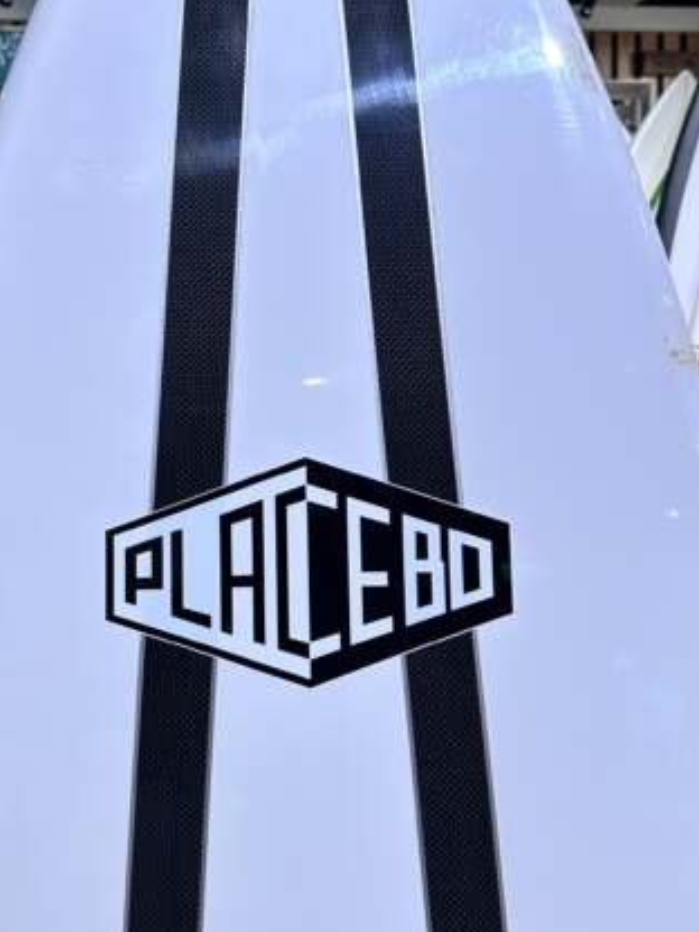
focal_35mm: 50
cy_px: 390
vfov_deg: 38.1
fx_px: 1346
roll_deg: +0.0
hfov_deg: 29.0
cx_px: 276
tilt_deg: -5.3
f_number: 1.5
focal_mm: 5.7
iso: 40
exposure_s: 1/120
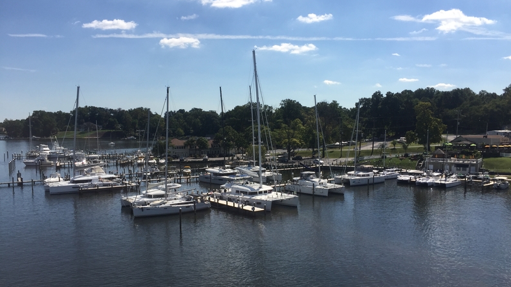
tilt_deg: -4.4
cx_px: 258
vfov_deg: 36.5
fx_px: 434
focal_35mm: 32
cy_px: 173
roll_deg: -1.1
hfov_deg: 61.0
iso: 32
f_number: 2.2
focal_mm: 4.15
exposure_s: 1/3049
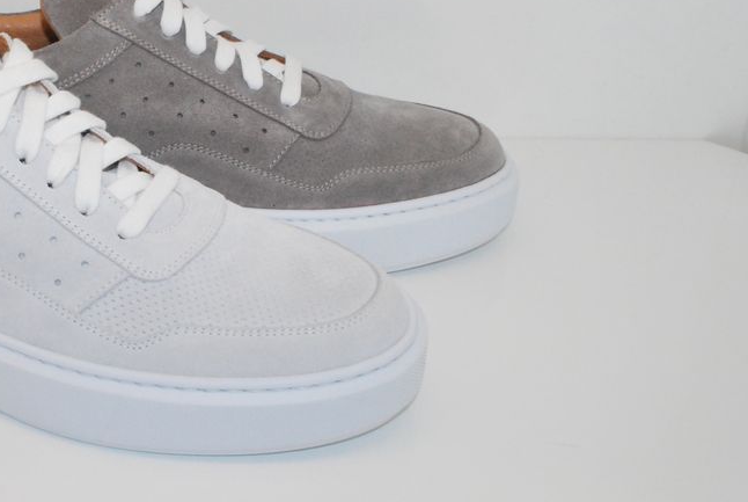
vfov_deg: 22.2
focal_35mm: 61
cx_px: 87
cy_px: 151
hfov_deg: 31.4
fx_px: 1269
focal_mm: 22
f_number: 16
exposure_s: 1/200
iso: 1600
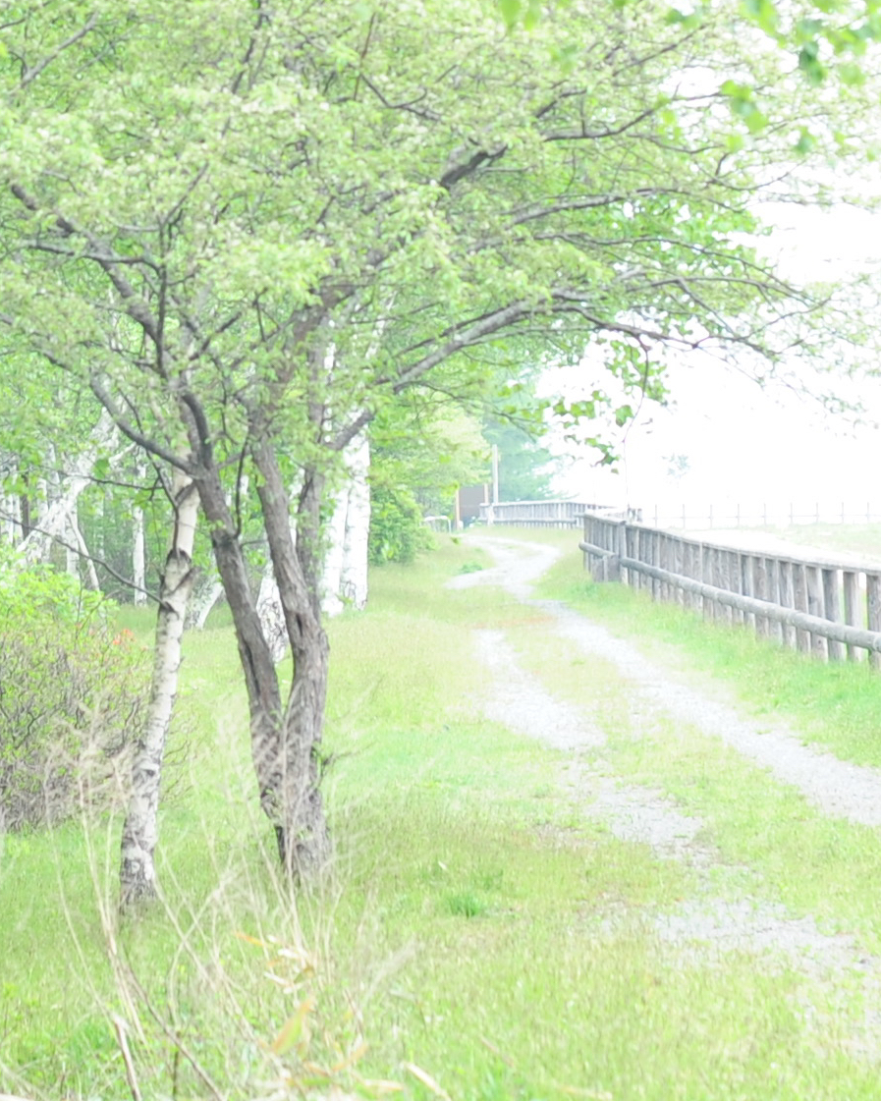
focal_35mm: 178
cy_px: 32
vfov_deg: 10.8
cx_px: 152
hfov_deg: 8.7
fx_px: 5801
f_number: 3.5
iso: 200
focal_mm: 50
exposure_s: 1/125
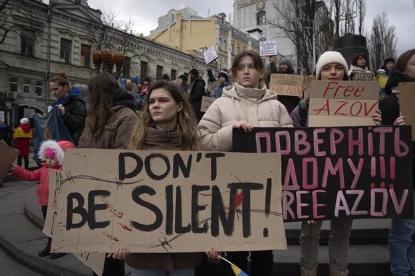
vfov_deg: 51.3
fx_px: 288
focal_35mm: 25
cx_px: 214
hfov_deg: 71.5
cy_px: 140
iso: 200
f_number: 4.5
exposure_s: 1/640
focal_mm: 24
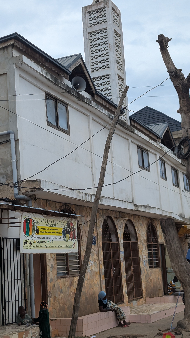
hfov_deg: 19.4
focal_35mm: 62
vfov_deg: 33.8
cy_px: 155
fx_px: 555
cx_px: 84
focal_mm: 6.81
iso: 47
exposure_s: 1/3300
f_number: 1.85
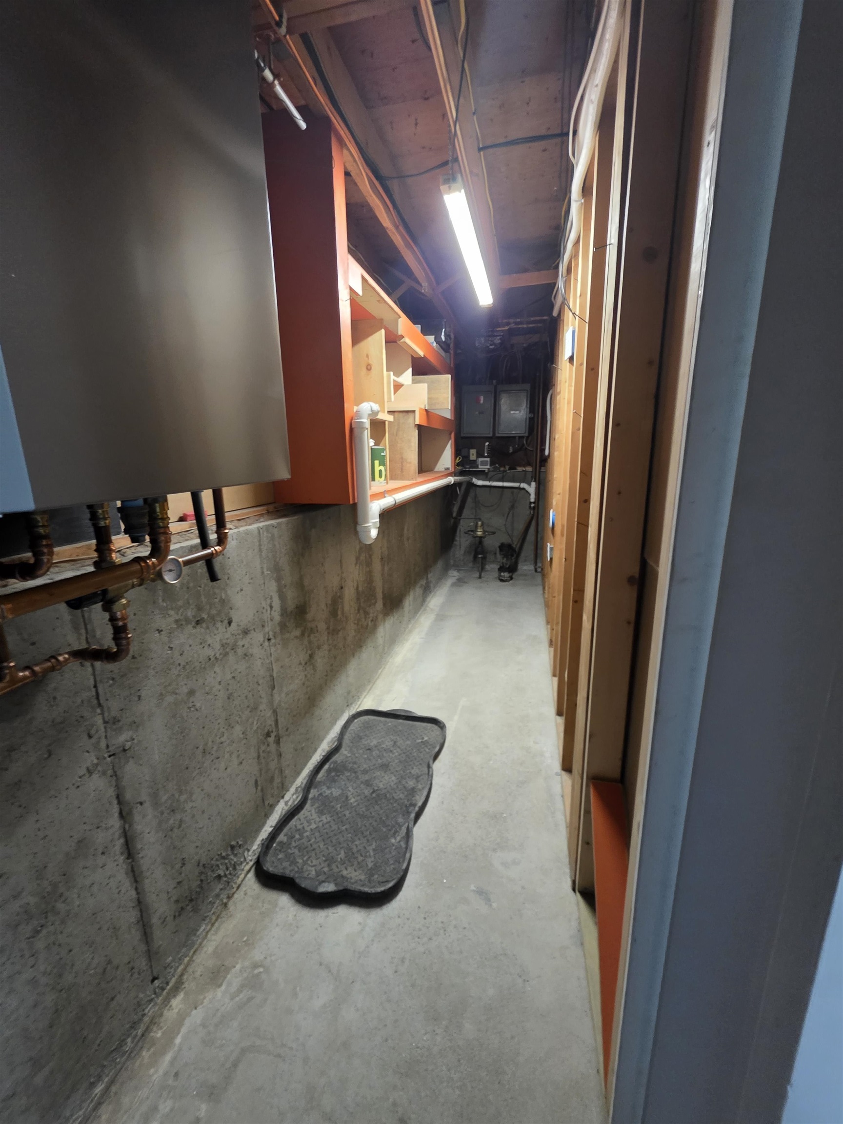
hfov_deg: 89.9
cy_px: 562
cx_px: 422
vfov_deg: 106.2
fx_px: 422
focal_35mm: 13
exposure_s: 1/60
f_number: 1.9
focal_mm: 2.2
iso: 500
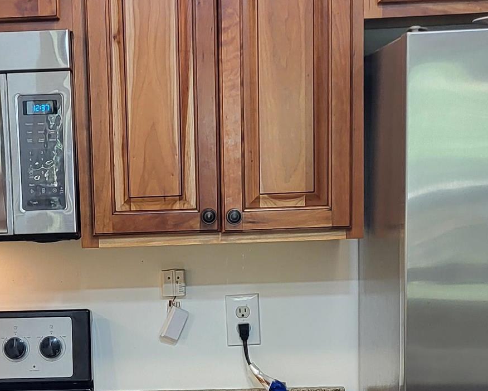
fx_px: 1286
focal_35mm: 89
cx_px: 116
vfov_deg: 16.9
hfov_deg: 21.3
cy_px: 389
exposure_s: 1/40
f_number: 1.8
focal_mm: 5.4
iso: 200
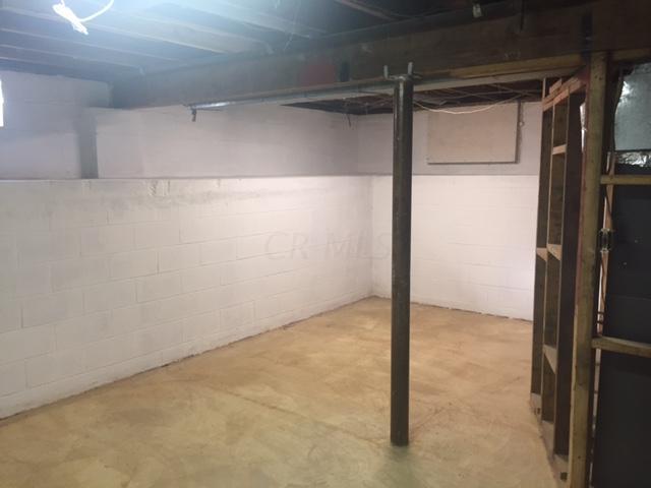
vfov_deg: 48.2
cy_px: 244
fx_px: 545
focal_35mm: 29
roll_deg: -0.7
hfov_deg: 61.7
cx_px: 326
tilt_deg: -7.8
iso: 100
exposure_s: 1/30
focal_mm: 4.15
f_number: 2.2
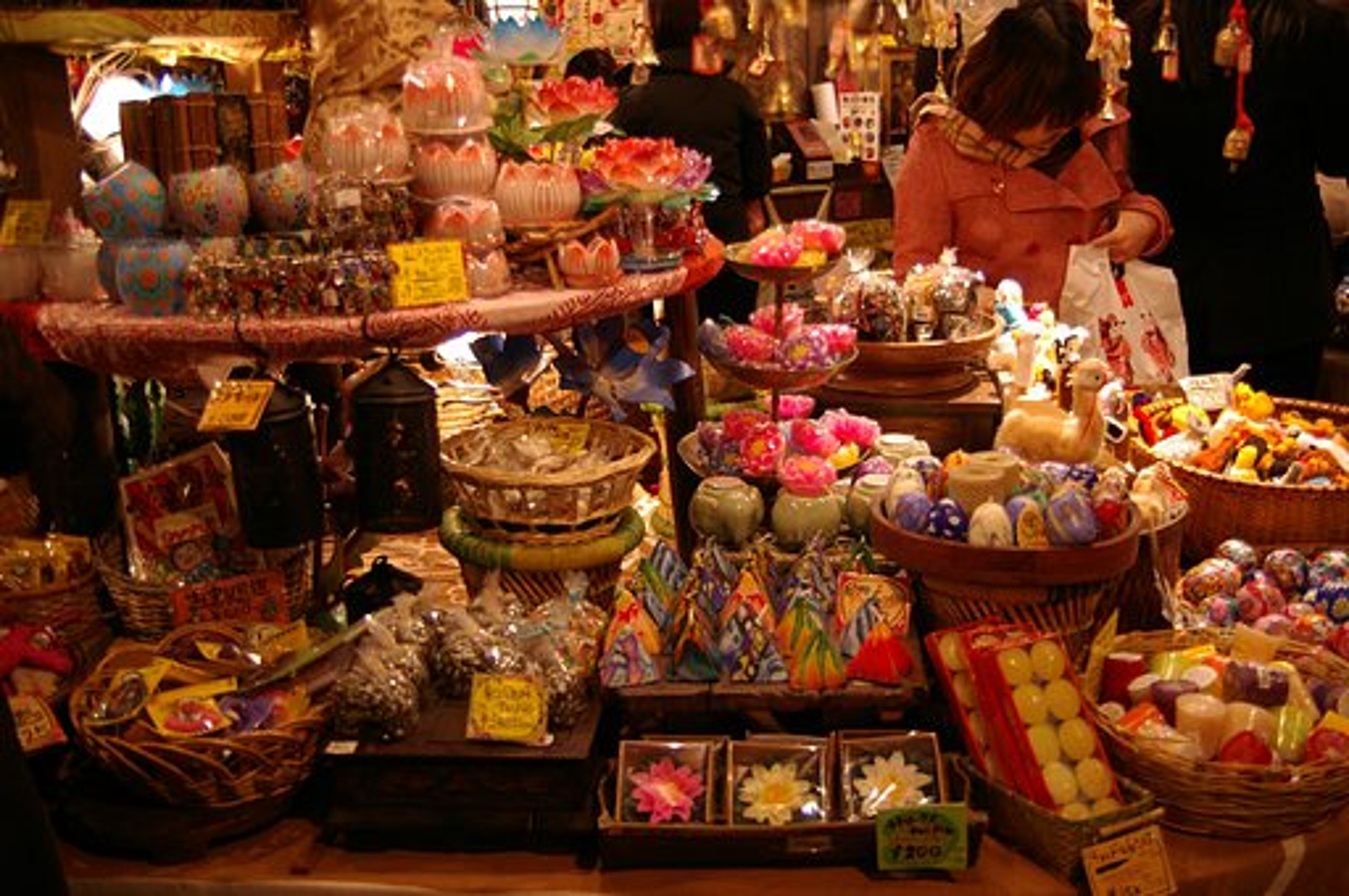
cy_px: 448
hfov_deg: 49.6
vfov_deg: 34.1
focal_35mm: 39
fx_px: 1460
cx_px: 674
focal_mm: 26
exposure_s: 1/30
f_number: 2.8
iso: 400
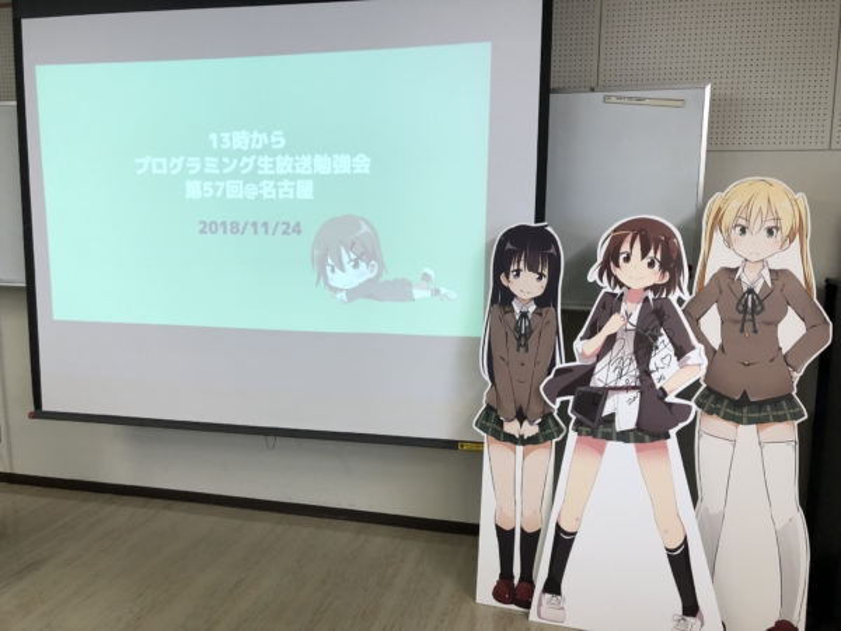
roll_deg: -0.7
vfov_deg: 49.7
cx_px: 420
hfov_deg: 63.4
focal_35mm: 28
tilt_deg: -8.0
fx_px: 680
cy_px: 316
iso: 32
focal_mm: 4
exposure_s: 1/30
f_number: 1.8
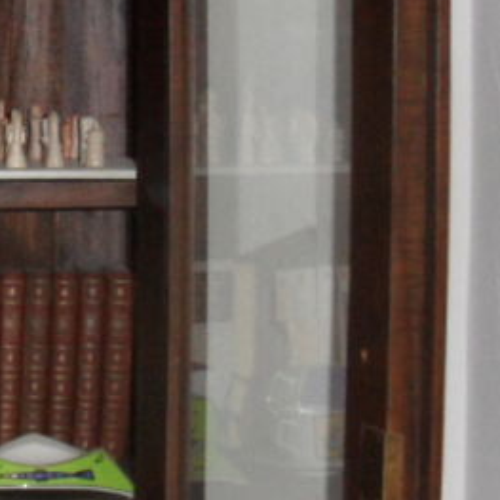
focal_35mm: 168
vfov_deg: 10.4
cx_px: -209
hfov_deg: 10.1
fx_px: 2745
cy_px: 181
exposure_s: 1/45
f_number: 3.8
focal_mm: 8.2
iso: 320
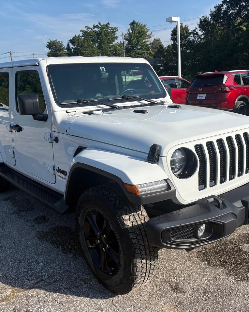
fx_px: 313
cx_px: 128
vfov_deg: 52.8
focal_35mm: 34
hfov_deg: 43.4
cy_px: 156
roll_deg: +3.6
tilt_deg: -13.1
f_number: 1.6
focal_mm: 5.96
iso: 50
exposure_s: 1/3623
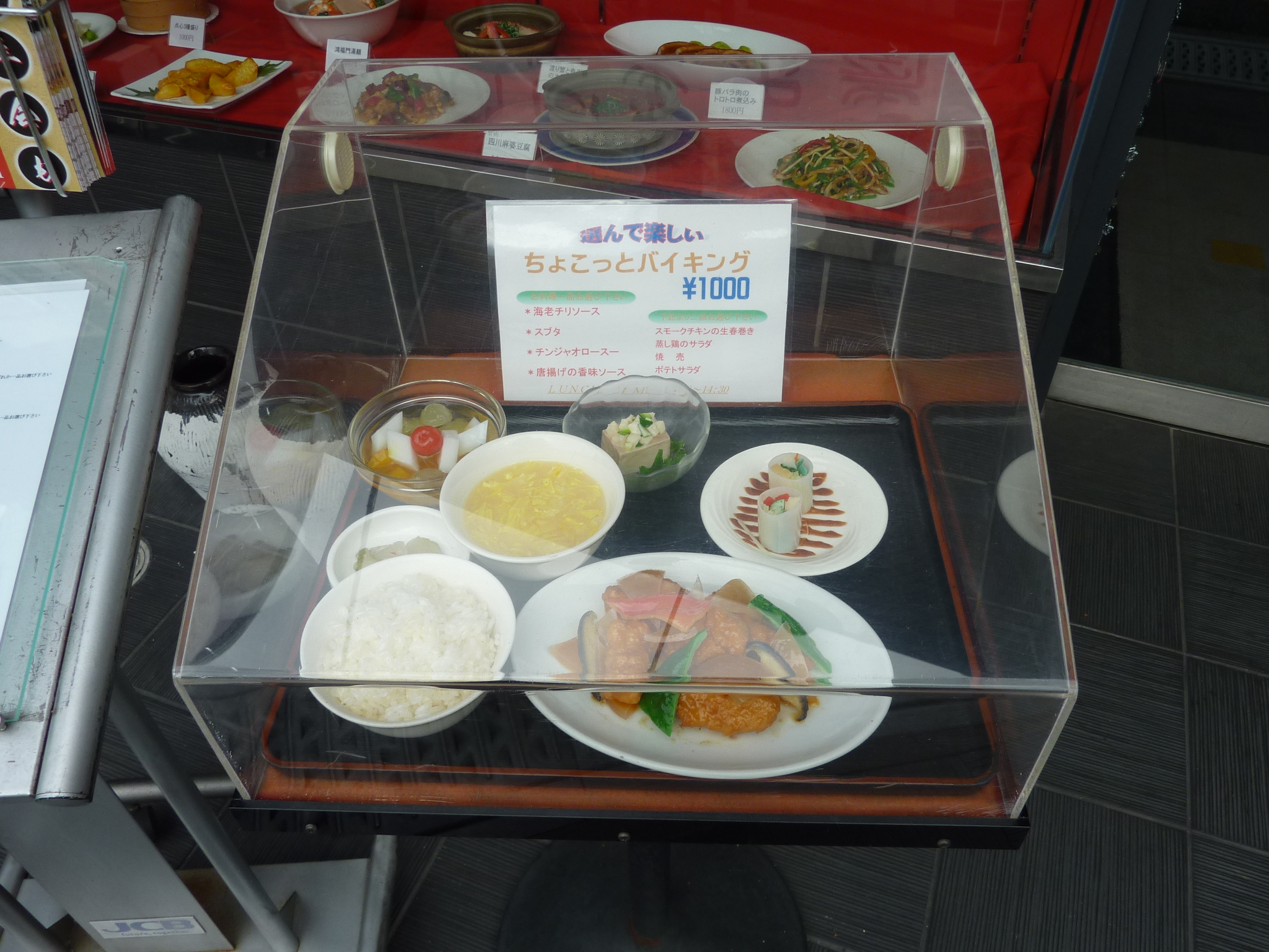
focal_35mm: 25
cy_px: 476
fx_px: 916
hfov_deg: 69.4
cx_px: 634
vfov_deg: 54.9
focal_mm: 4.1
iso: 80
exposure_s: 1/200
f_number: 4
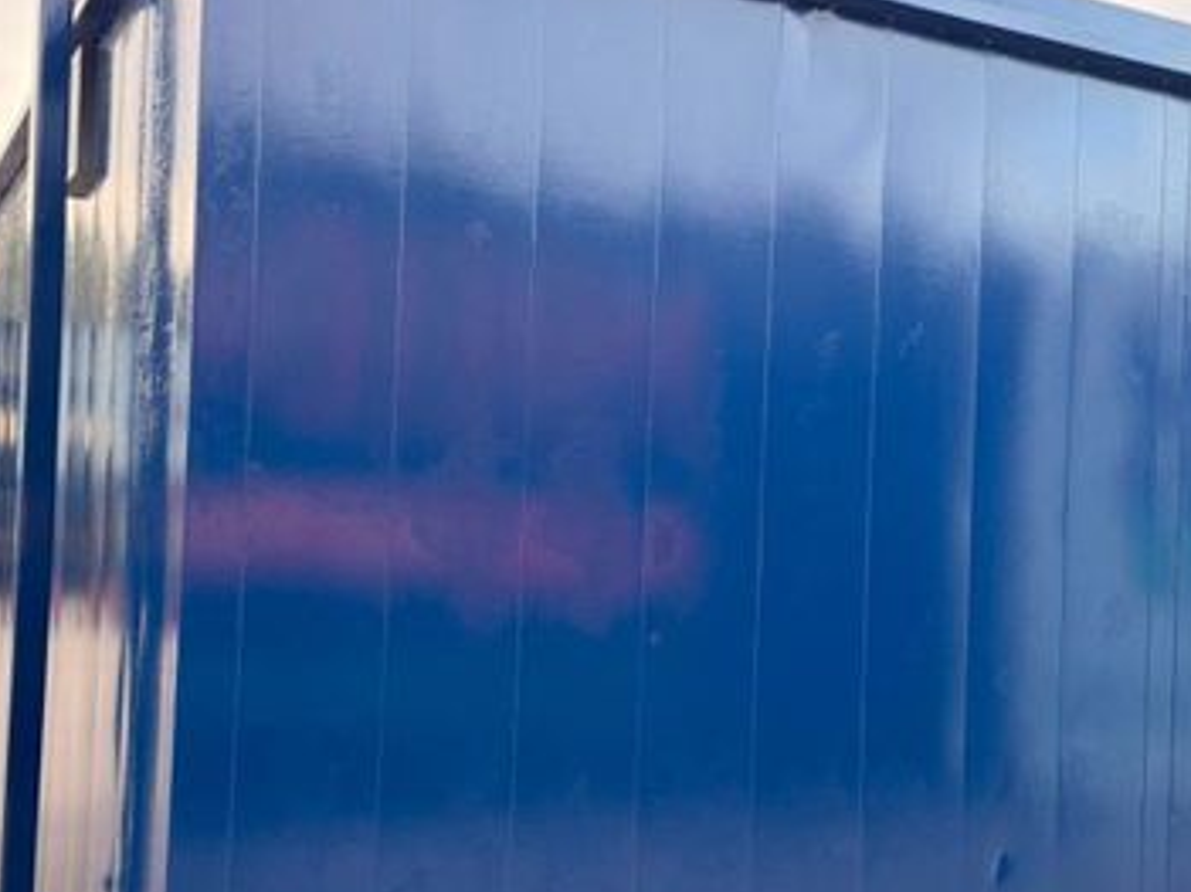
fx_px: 1410
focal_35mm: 41
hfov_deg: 45.4
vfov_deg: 35.0
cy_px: 516
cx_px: 451
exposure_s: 1/217
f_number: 1.78
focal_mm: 6.76
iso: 160
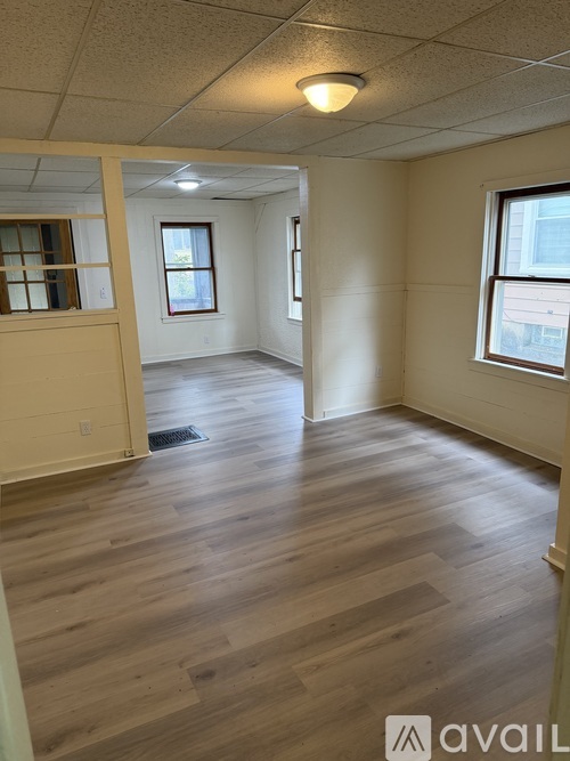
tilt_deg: -14.3
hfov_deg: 56.8
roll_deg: +1.7
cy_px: 380
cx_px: 285
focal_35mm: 24
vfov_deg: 71.6
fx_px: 527
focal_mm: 6.76
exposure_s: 1/60
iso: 200
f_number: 1.78
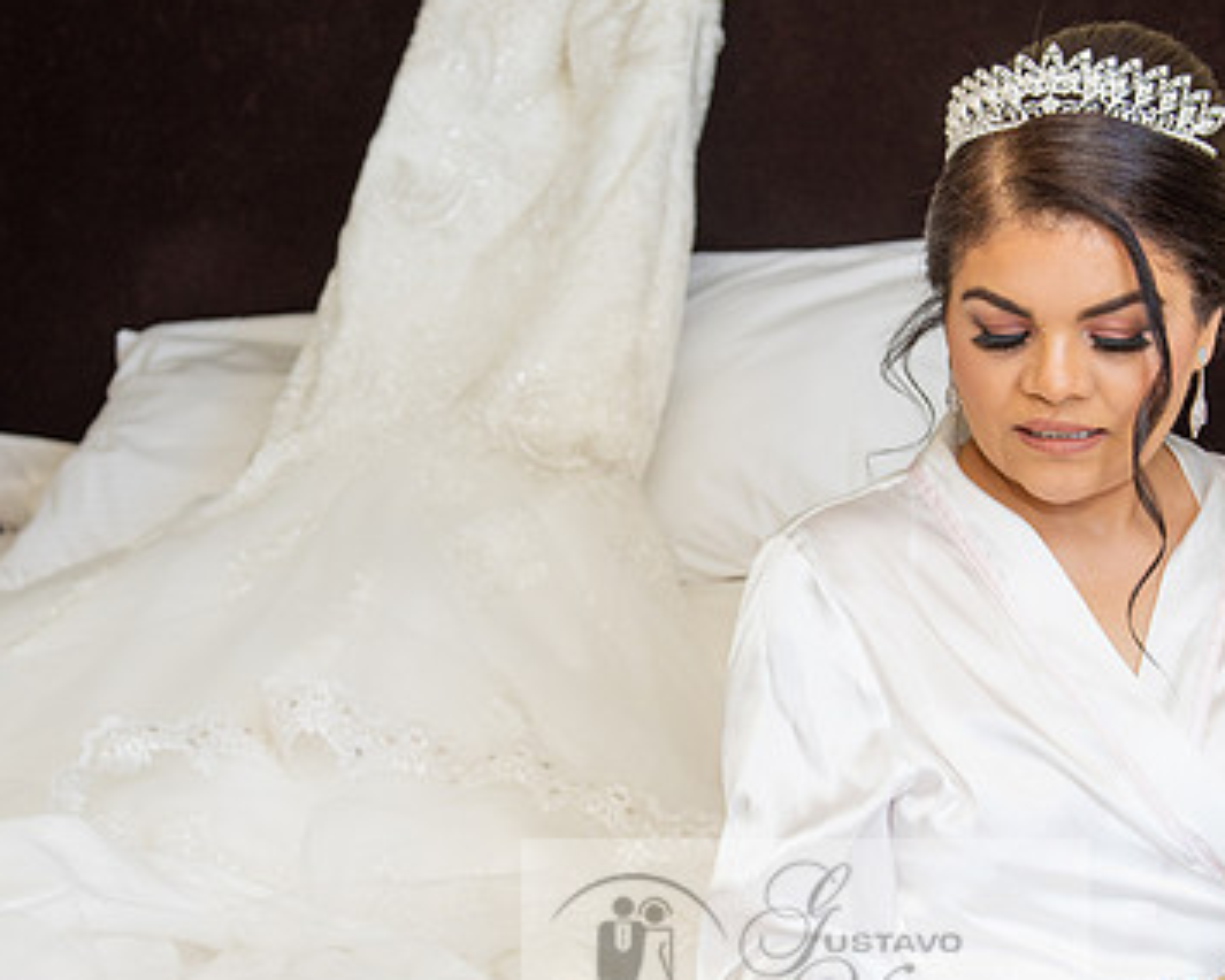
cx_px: 619
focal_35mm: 82
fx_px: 2973
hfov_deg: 23.3
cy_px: 548
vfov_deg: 18.7
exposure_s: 1/125
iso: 320
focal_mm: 38
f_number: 4
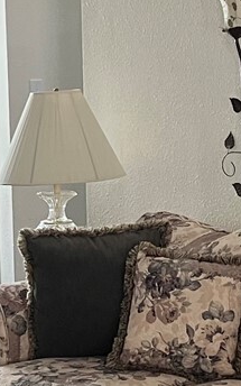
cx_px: 84
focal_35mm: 128
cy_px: 147
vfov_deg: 16.3
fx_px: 1345
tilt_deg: -5.4
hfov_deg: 10.2
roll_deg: +1.2
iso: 160
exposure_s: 1/60
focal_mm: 5.7
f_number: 1.5
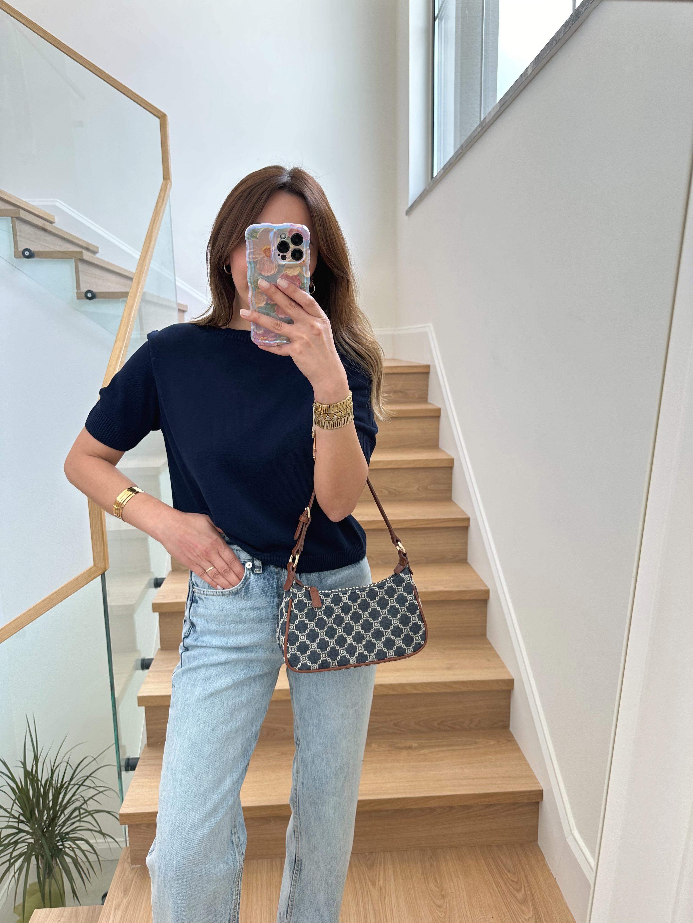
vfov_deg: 71.6
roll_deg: -0.5
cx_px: 346
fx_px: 641
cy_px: 462
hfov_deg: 56.8
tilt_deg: -23.8
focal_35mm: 24
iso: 50
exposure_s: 1/121
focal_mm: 6.86
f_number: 1.78
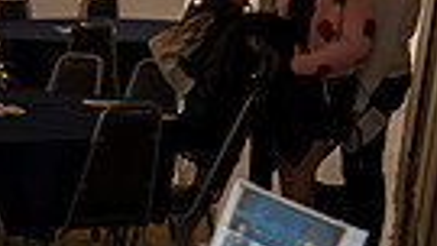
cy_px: 538
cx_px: -441
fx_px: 1762
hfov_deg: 12.4
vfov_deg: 7.6
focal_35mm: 152
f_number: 7.1
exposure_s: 1/250
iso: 640
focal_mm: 27
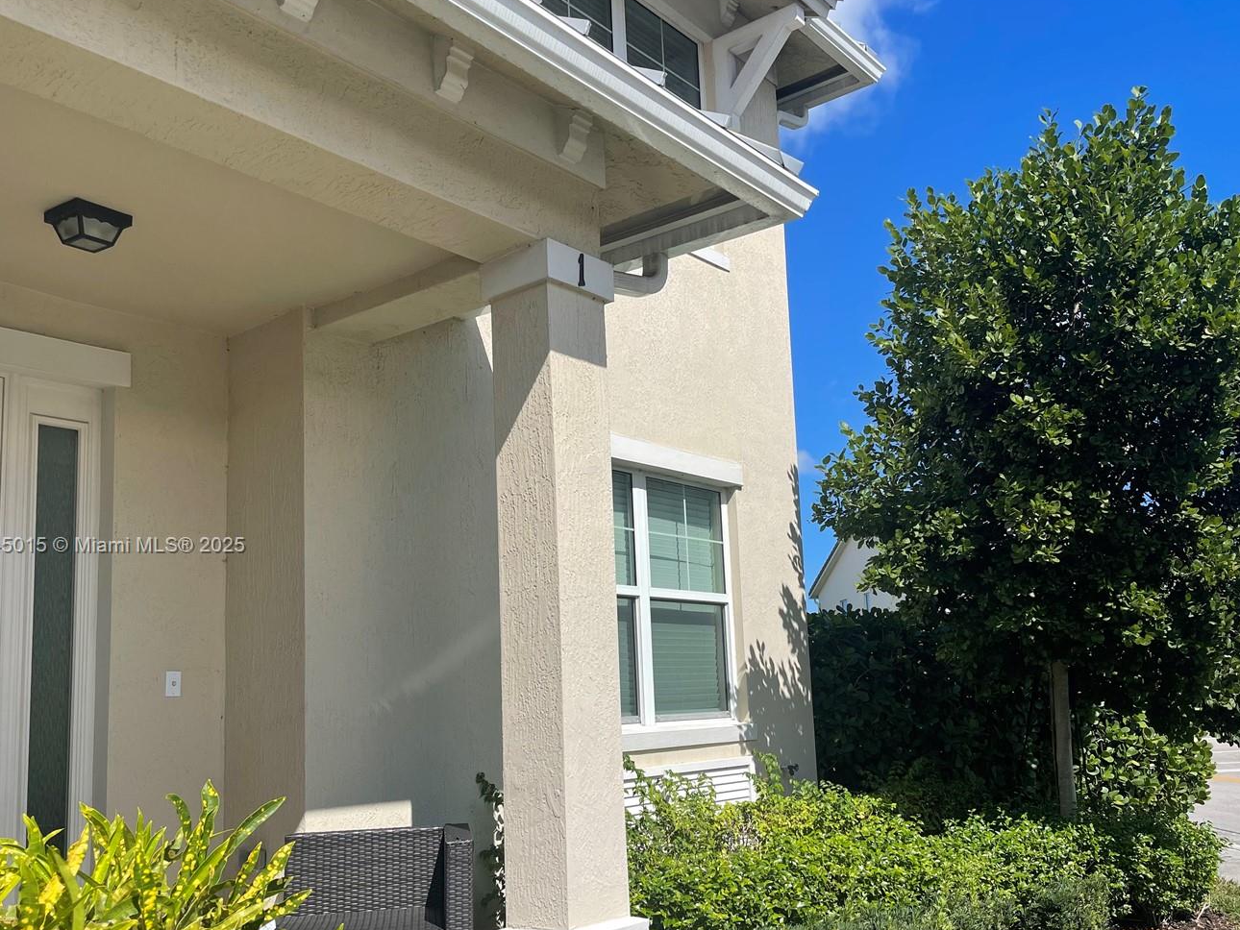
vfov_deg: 45.3
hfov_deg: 58.1
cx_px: 707
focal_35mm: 31
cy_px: 547
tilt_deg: +8.8
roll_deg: +3.0
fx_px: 1111
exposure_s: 1/4049
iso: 32
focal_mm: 5.1
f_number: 1.6
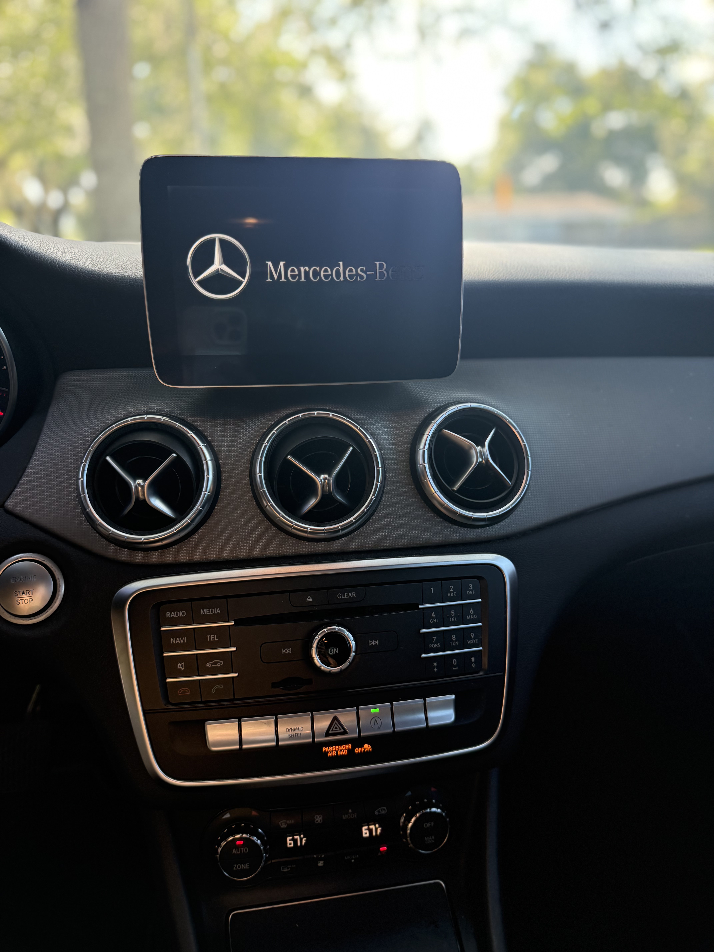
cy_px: 476
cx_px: 357
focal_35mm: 24
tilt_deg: -15.9
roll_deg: +2.9
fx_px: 660
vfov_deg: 71.6
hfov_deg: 56.8
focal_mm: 6.76
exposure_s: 1/155
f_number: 1.78
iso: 200
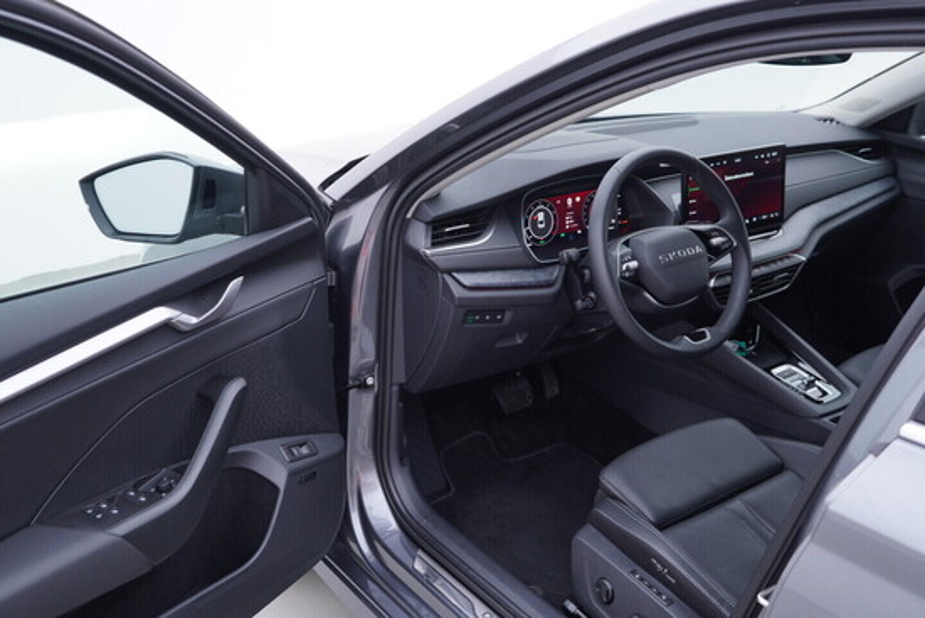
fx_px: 925
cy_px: 309
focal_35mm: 36
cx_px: 462
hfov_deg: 53.1
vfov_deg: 36.9
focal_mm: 24
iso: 125
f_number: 3.2
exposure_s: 1/50
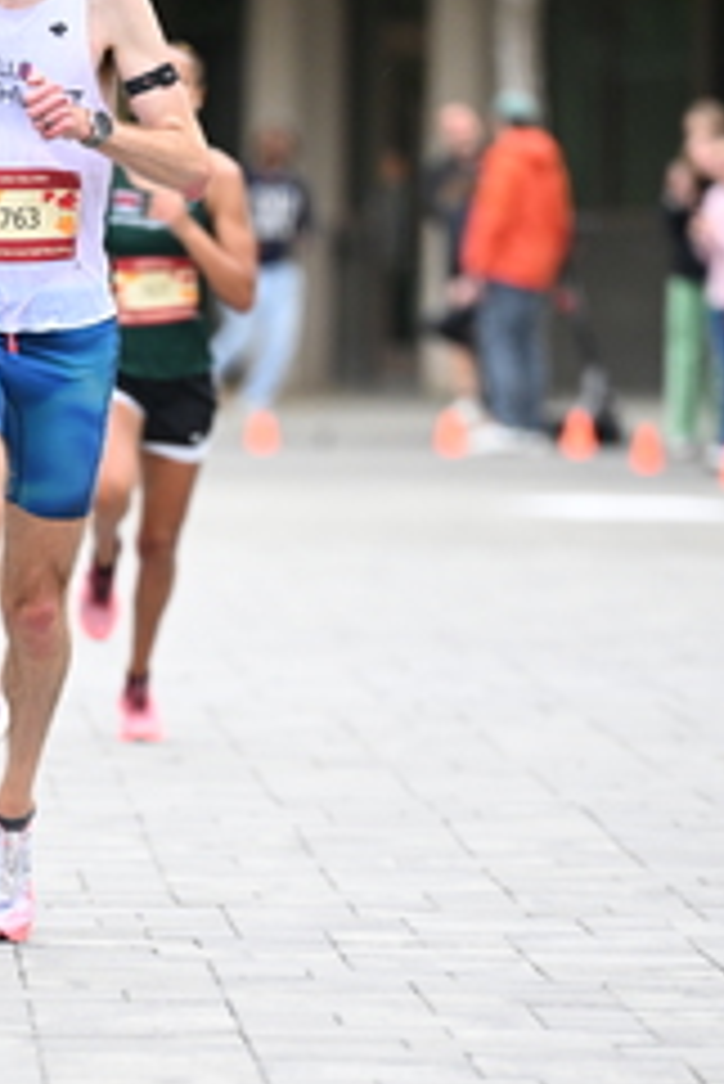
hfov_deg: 3.0
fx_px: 13735
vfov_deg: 4.5
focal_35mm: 456
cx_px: 196
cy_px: 657
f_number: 2.8
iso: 1600
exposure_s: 1/1000
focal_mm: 200
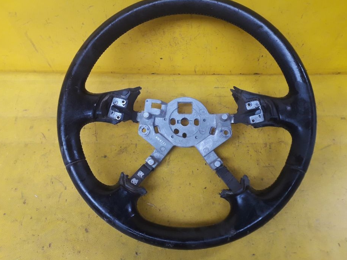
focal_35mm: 30
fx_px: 301
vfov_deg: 46.7
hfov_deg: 60.0
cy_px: 120
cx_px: 170
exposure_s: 1/50
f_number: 1.9
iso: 100
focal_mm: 3.6
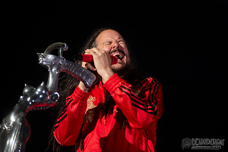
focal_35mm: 222
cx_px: 137
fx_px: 1405
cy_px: 61
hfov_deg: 9.3
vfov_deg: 6.2
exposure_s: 1/500
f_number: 3.2
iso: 1000
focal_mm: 185
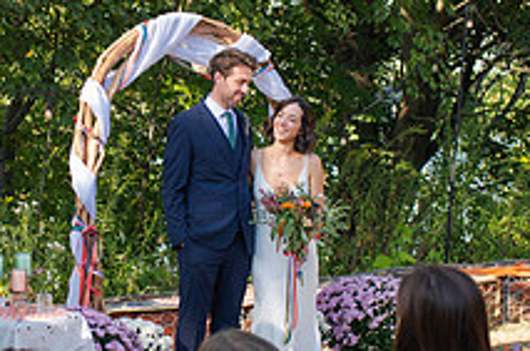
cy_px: 164
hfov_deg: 19.6
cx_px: 74
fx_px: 1513
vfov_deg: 13.2
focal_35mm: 103
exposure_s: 1/1250
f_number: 3.5
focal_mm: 35
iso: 560
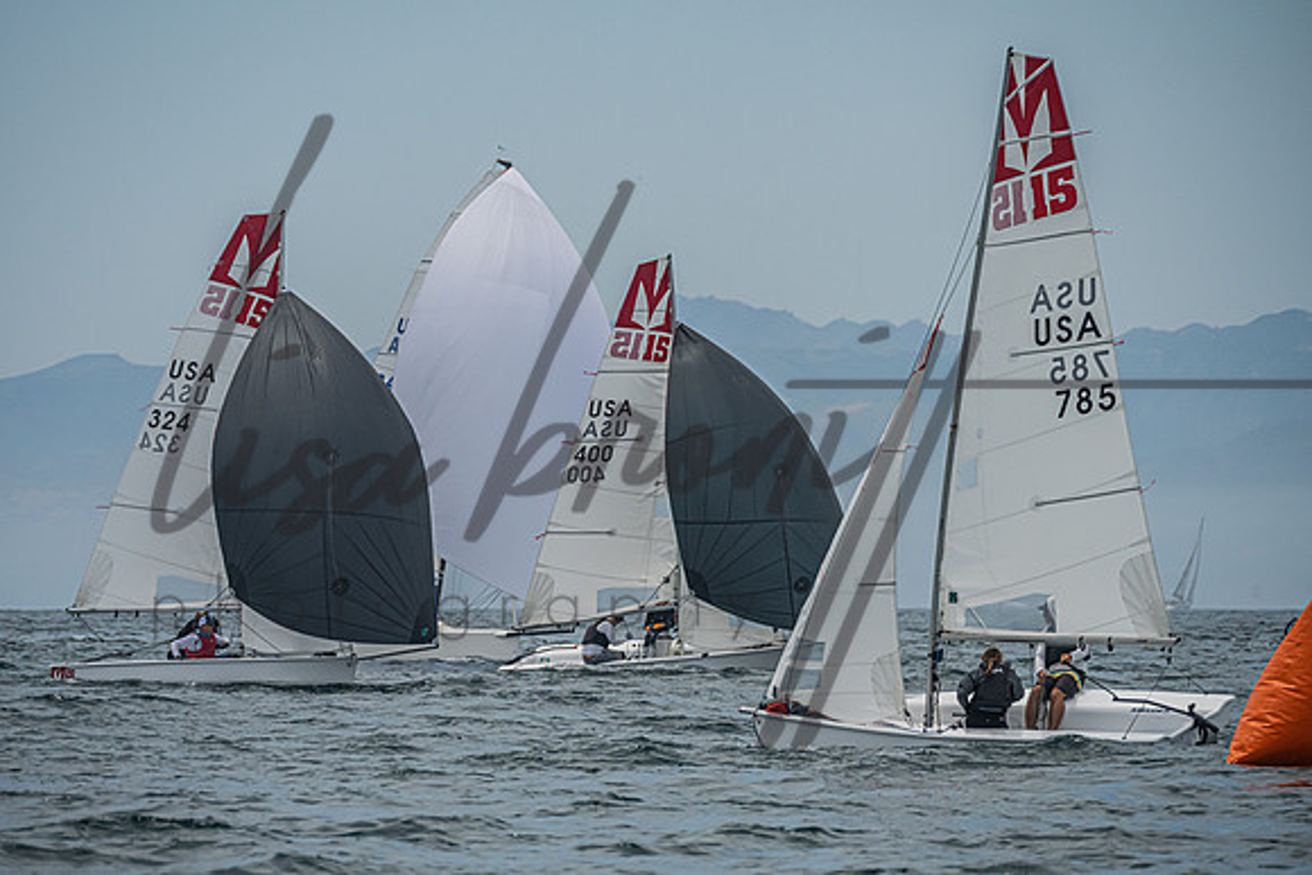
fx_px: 11797
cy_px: 479
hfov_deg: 6.4
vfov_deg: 4.2
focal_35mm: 324
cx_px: 571
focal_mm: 280
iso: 500
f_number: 8
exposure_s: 1/4000
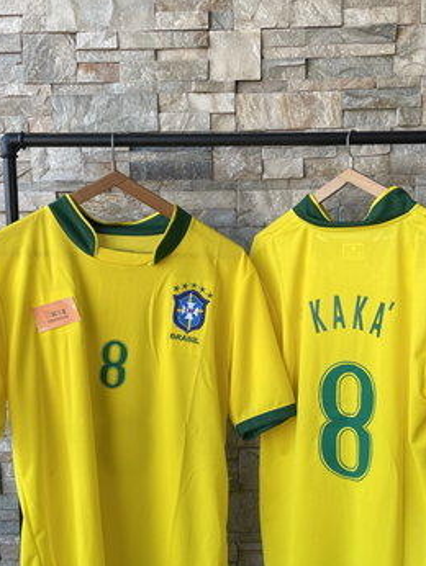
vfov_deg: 46.4
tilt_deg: -7.5
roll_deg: +1.5
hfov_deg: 36.0
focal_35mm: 40
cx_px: 231
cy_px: 353
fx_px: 656
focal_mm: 4.2
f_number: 1.6
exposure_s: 1/118
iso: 32
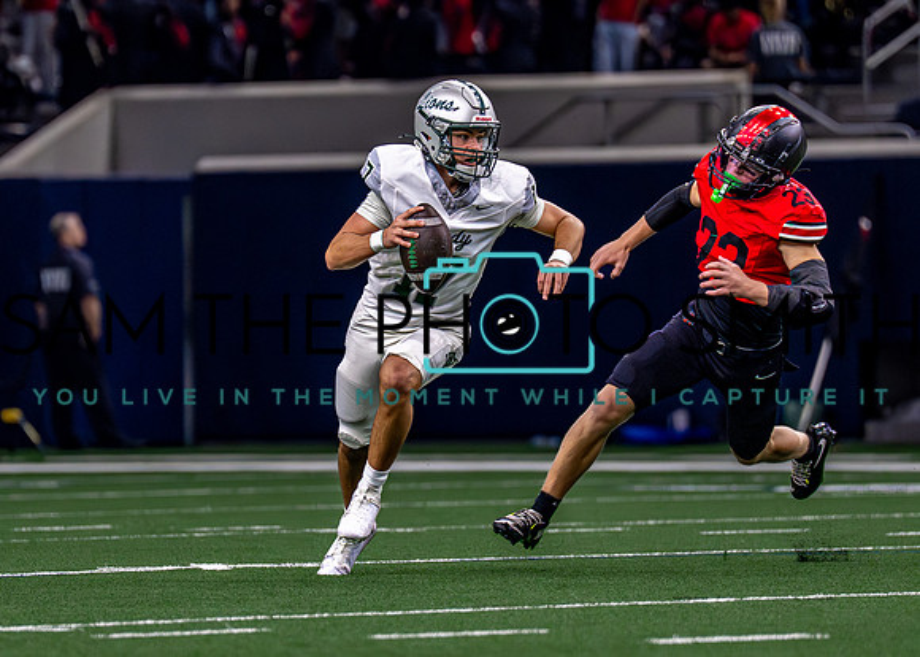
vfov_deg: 3.4
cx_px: 384
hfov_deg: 4.8
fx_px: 11010
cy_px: 278
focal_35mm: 421
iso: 4000
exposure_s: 1/2000
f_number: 2.8
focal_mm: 200
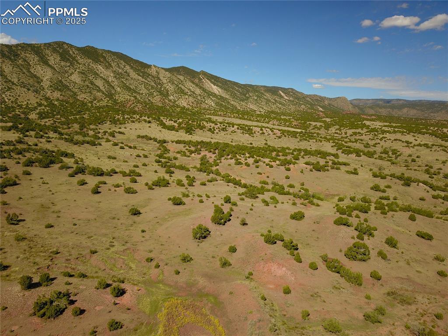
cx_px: 224
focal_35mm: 26
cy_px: 168
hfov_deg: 67.3
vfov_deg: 53.0
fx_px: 336
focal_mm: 4.73
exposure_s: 1/691
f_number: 2.2
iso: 100
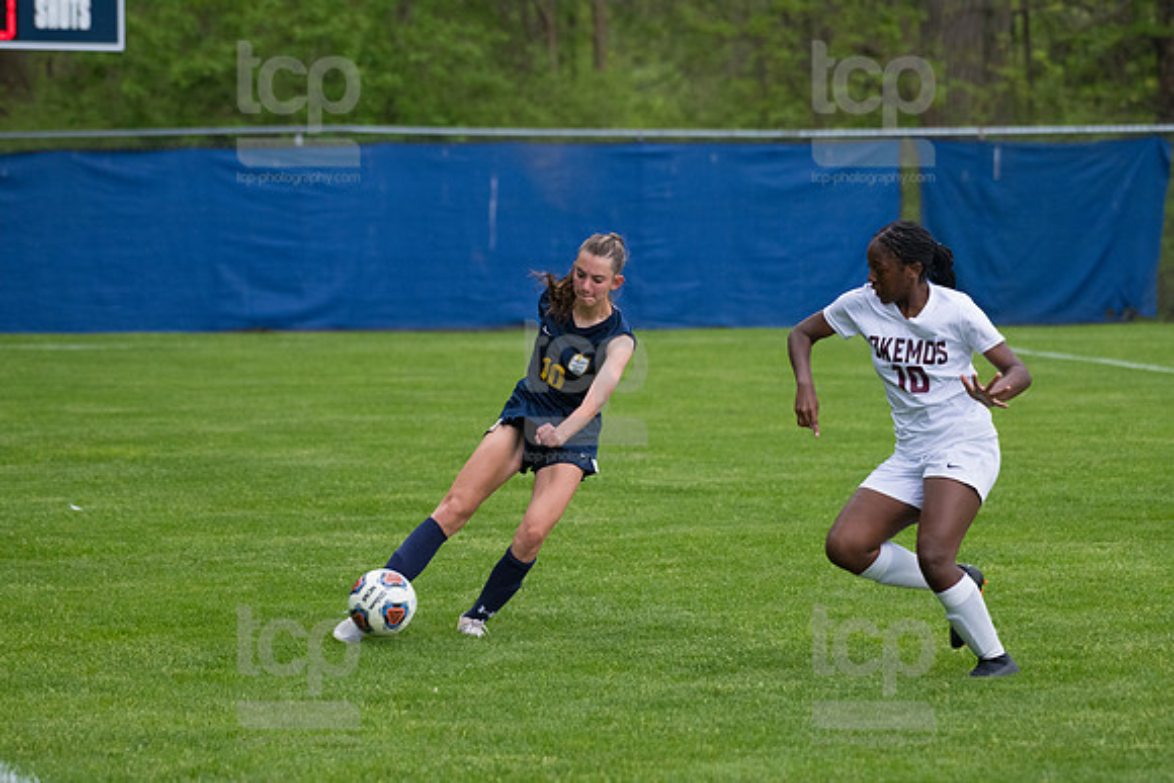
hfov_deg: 8.9
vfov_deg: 6.0
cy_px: 392
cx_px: 587
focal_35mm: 230
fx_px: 7502
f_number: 5.6
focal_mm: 230
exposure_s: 1/1600
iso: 2500
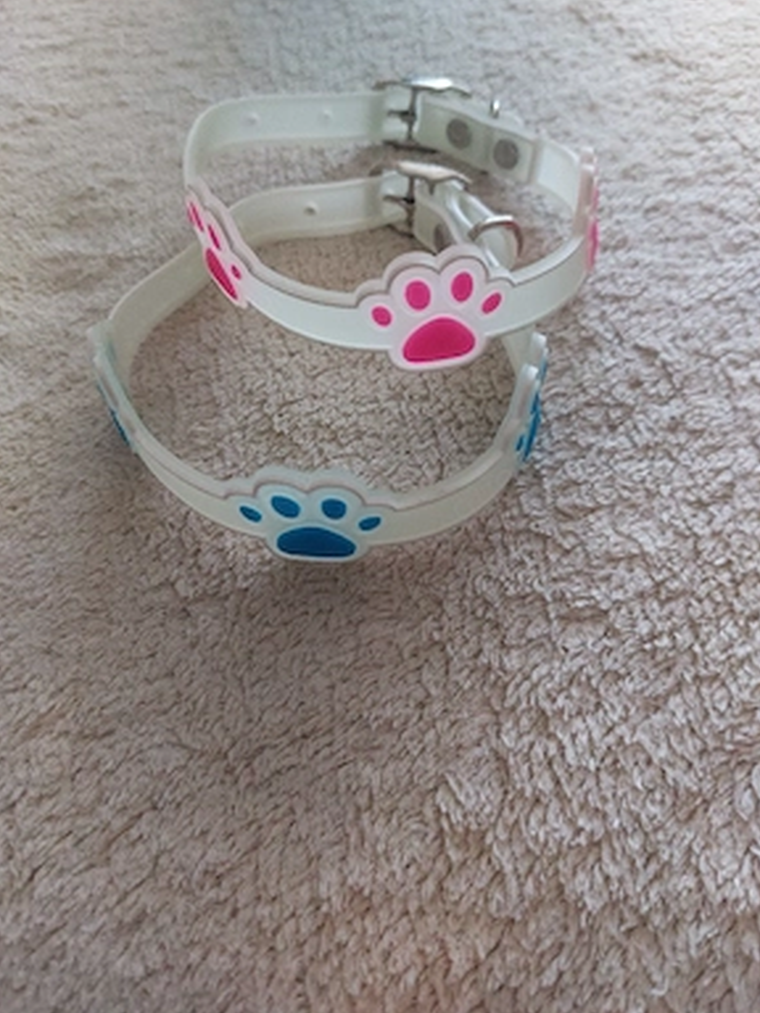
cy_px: 491
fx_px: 732
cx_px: 383
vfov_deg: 69.4
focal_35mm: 25
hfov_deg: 54.9
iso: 400
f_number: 1.8
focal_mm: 5.23
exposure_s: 1/50
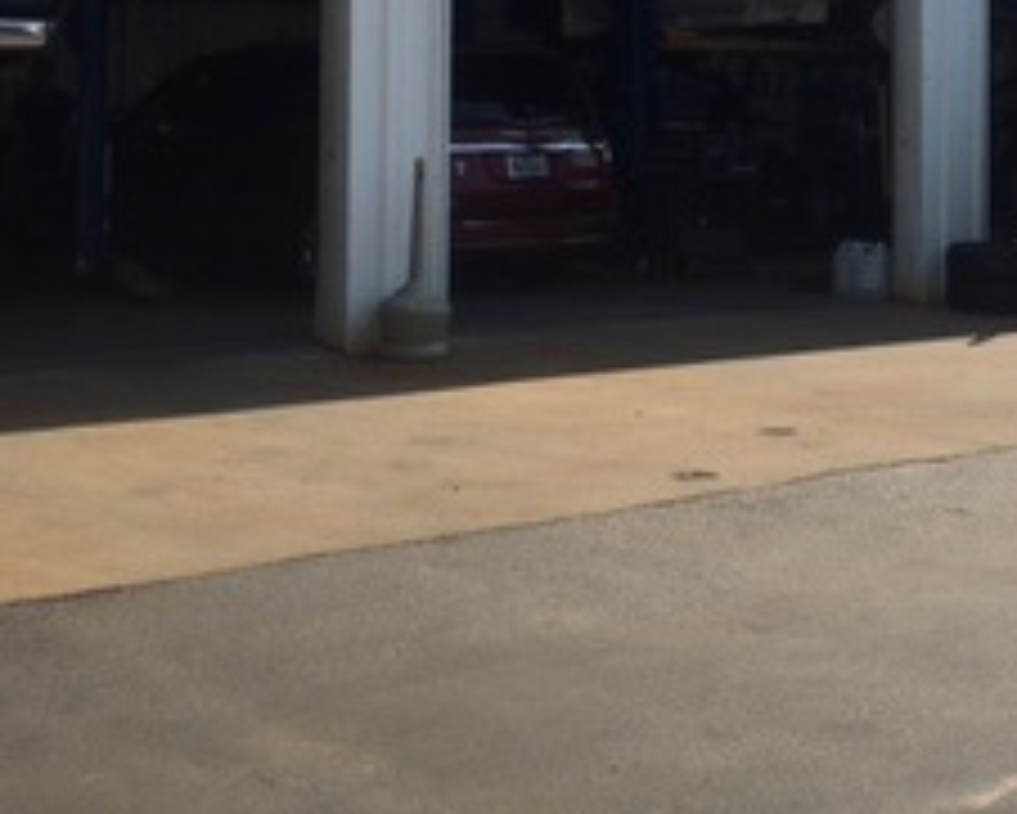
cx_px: 968
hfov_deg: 23.1
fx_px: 2409
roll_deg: -0.1
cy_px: -22
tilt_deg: +4.2
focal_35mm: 80
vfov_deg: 18.6
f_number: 2.2
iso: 25
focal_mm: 4.15
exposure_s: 1/2404
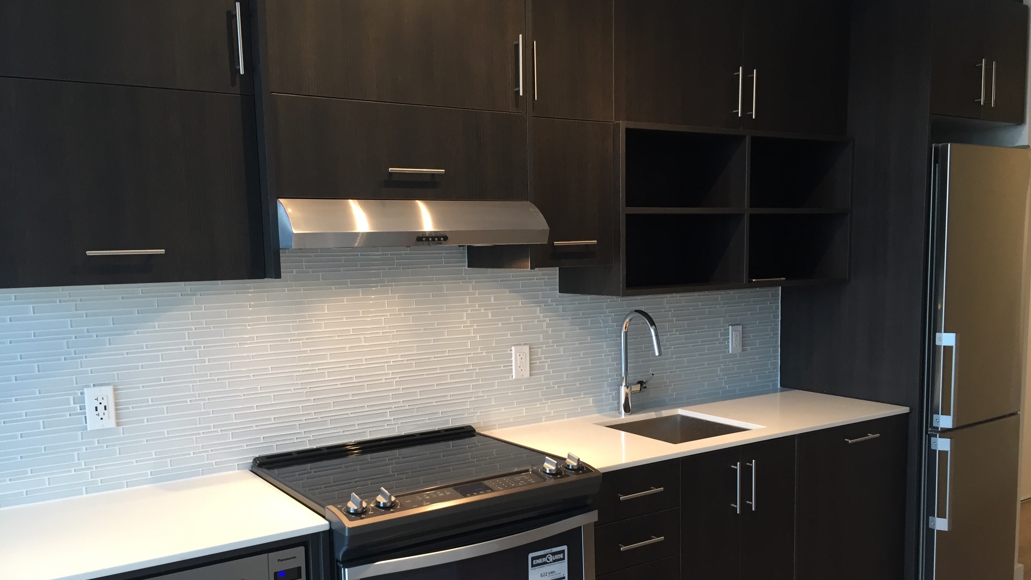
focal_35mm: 32
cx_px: 518
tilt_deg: -7.8
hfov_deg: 61.0
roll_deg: +1.1
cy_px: 360
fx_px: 875
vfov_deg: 36.5
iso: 64
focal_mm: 4.15
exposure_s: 1/30
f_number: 2.2
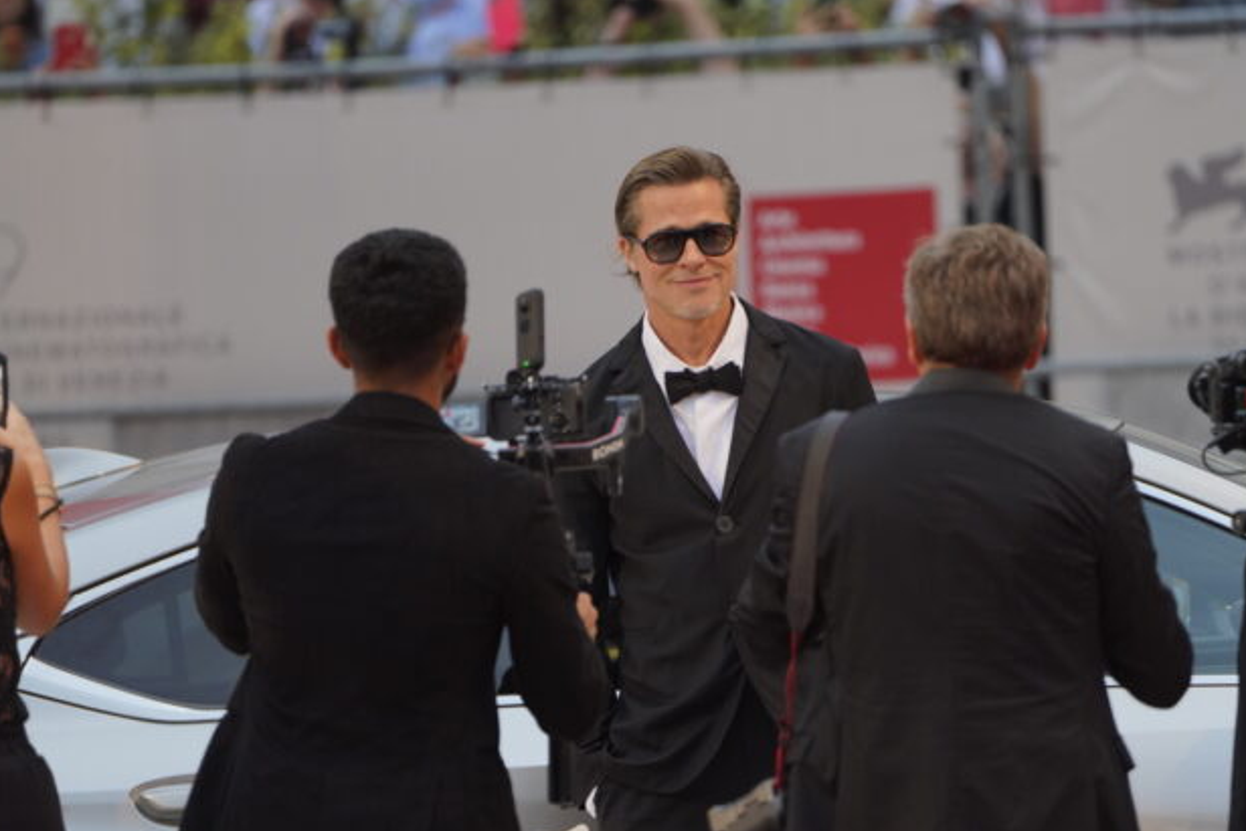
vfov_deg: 2.8
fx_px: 17274
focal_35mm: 499
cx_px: 690
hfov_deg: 4.1
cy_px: 450
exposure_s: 1/320
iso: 1000
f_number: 5.6
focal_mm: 400
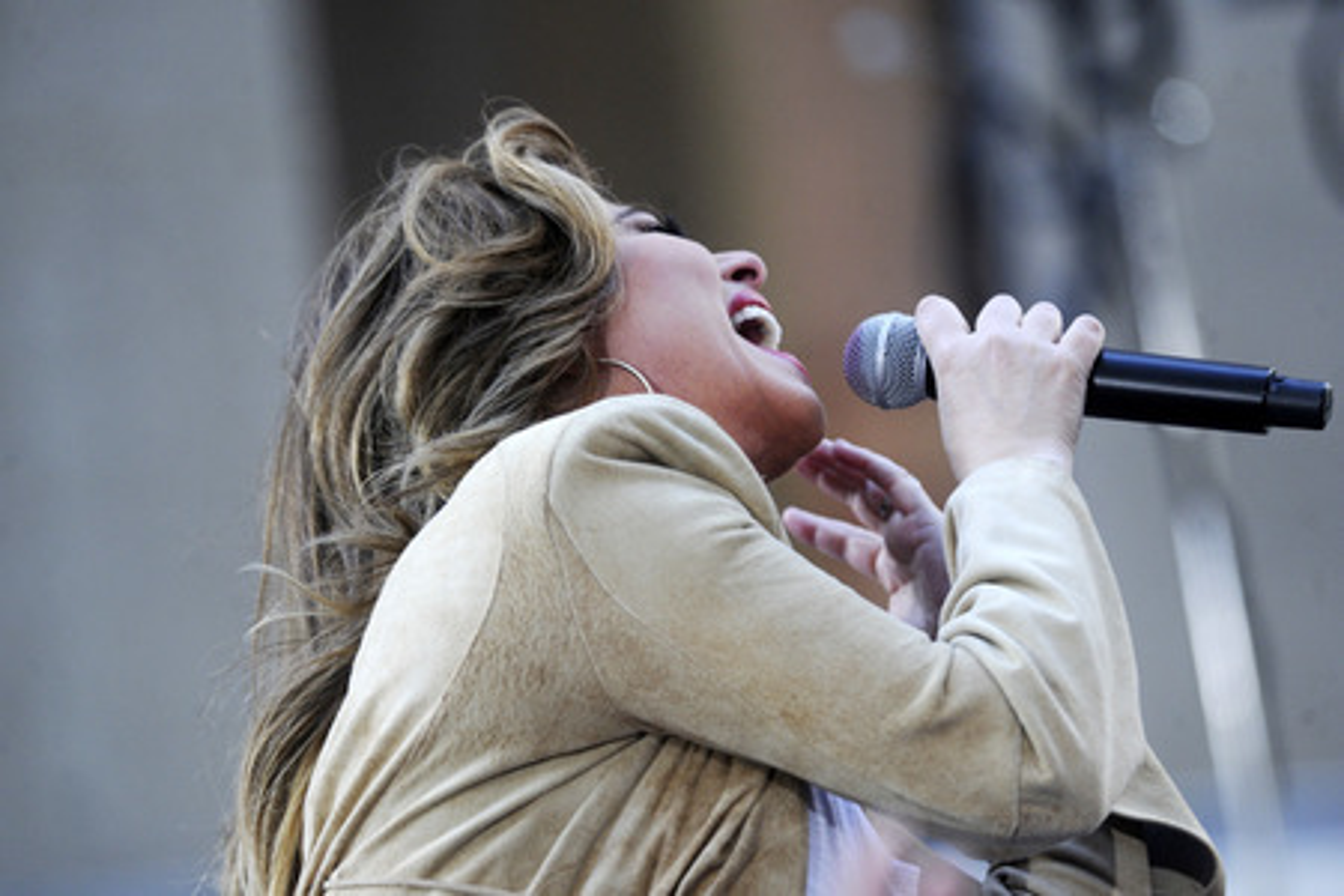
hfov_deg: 6.9
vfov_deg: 4.6
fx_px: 11199
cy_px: 448
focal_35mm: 300
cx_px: 672
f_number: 6.3
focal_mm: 300
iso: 1600
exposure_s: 1/500
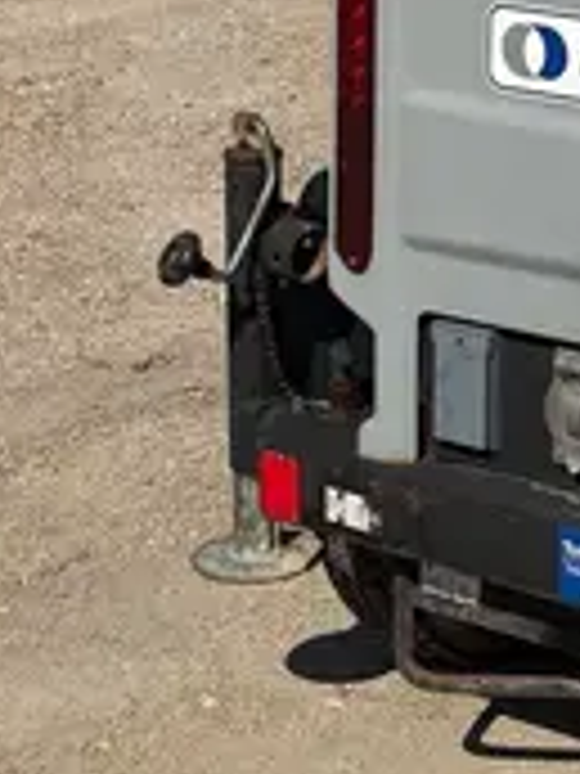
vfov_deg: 16.9
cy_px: -169
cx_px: 1007
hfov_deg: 12.3
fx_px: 2480
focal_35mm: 111
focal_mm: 5.96
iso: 50
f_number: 1.6
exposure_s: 1/7194
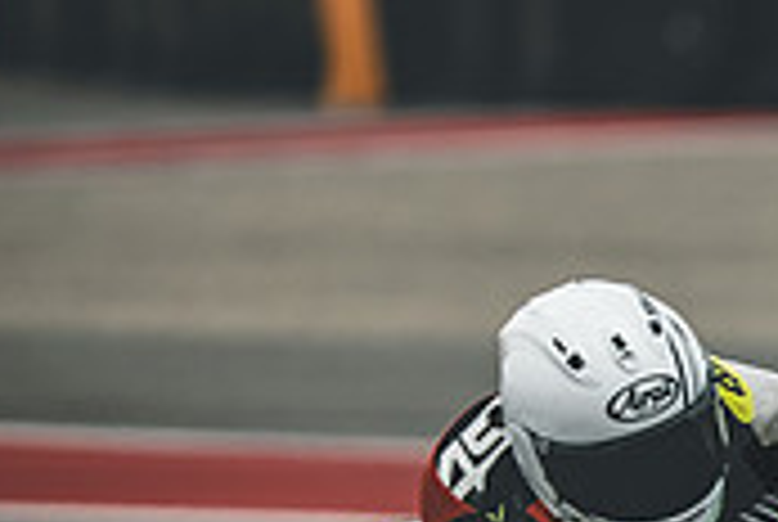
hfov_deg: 2.1
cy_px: 794
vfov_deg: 1.4
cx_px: 1174
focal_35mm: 1003
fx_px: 21713
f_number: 2
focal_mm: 200
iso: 400
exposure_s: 1/2500
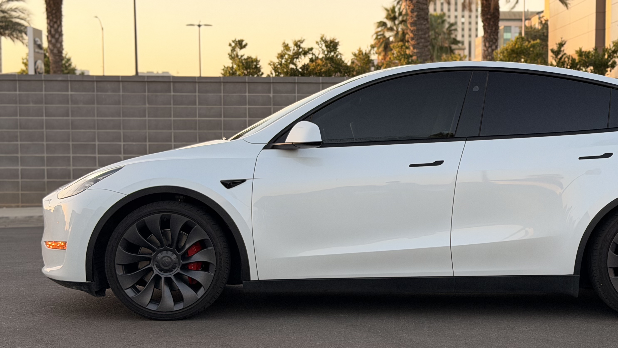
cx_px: 413
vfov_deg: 17.0
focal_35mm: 71
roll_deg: +0.1
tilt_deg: -3.1
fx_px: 1163
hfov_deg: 29.5
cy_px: 191
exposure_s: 1/587
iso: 80
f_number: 1.78
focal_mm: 6.76
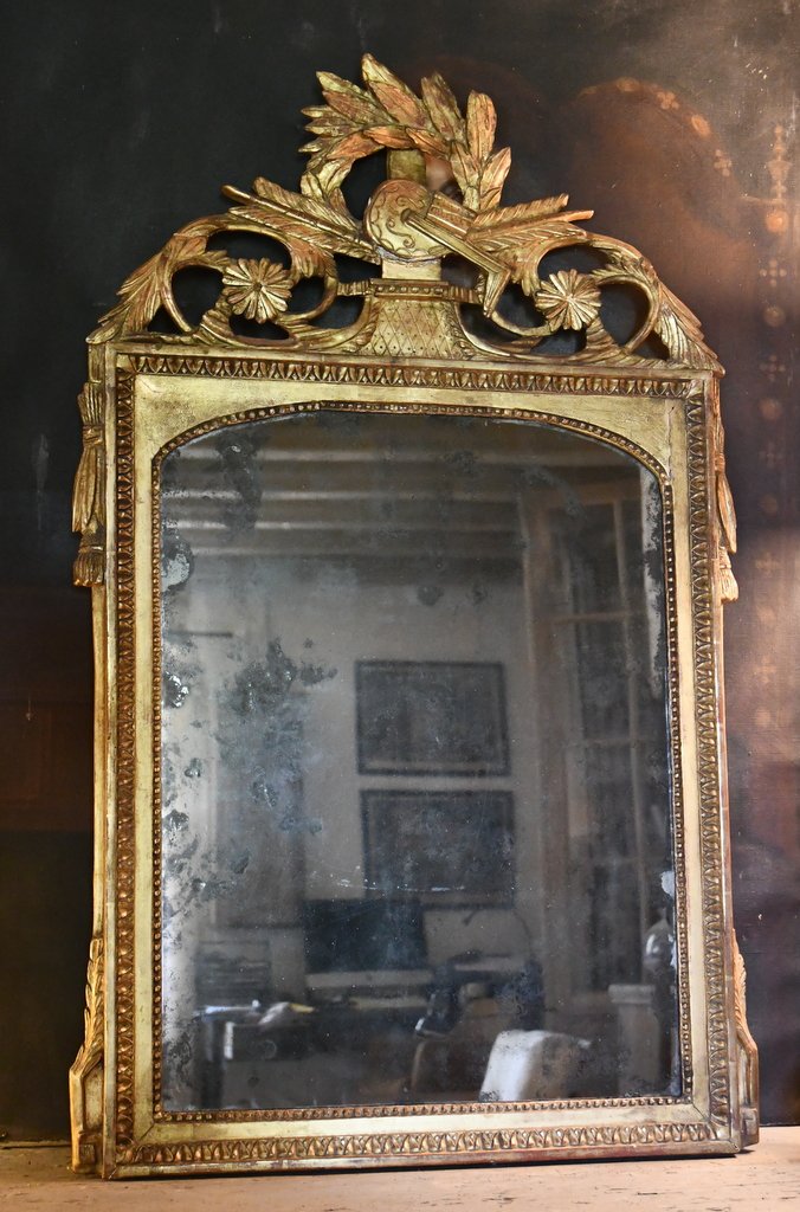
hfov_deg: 29.1
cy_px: 606
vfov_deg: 42.9
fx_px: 1544
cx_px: 400
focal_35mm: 46
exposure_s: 1/60
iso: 5000
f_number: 4
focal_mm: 31
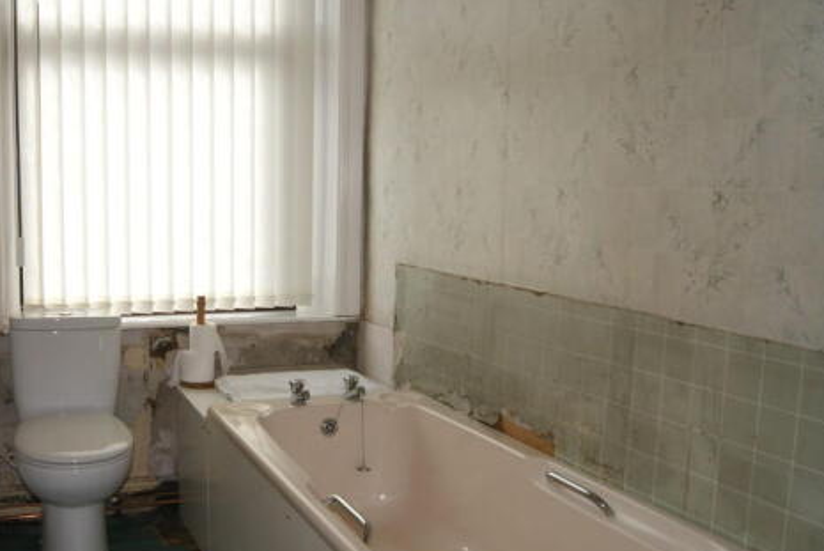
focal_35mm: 38
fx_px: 871
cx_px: 283
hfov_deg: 49.9
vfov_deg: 35.1
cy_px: 299
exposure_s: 1/80
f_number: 6.3
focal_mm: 18
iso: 100
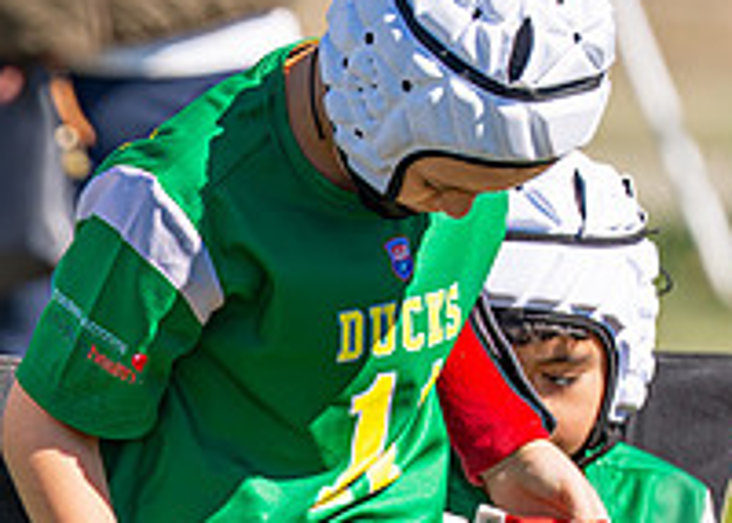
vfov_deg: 2.5
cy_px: 569
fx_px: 11833
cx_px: -326
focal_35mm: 569
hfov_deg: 3.5
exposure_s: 1/4000
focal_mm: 175
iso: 200
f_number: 2.8
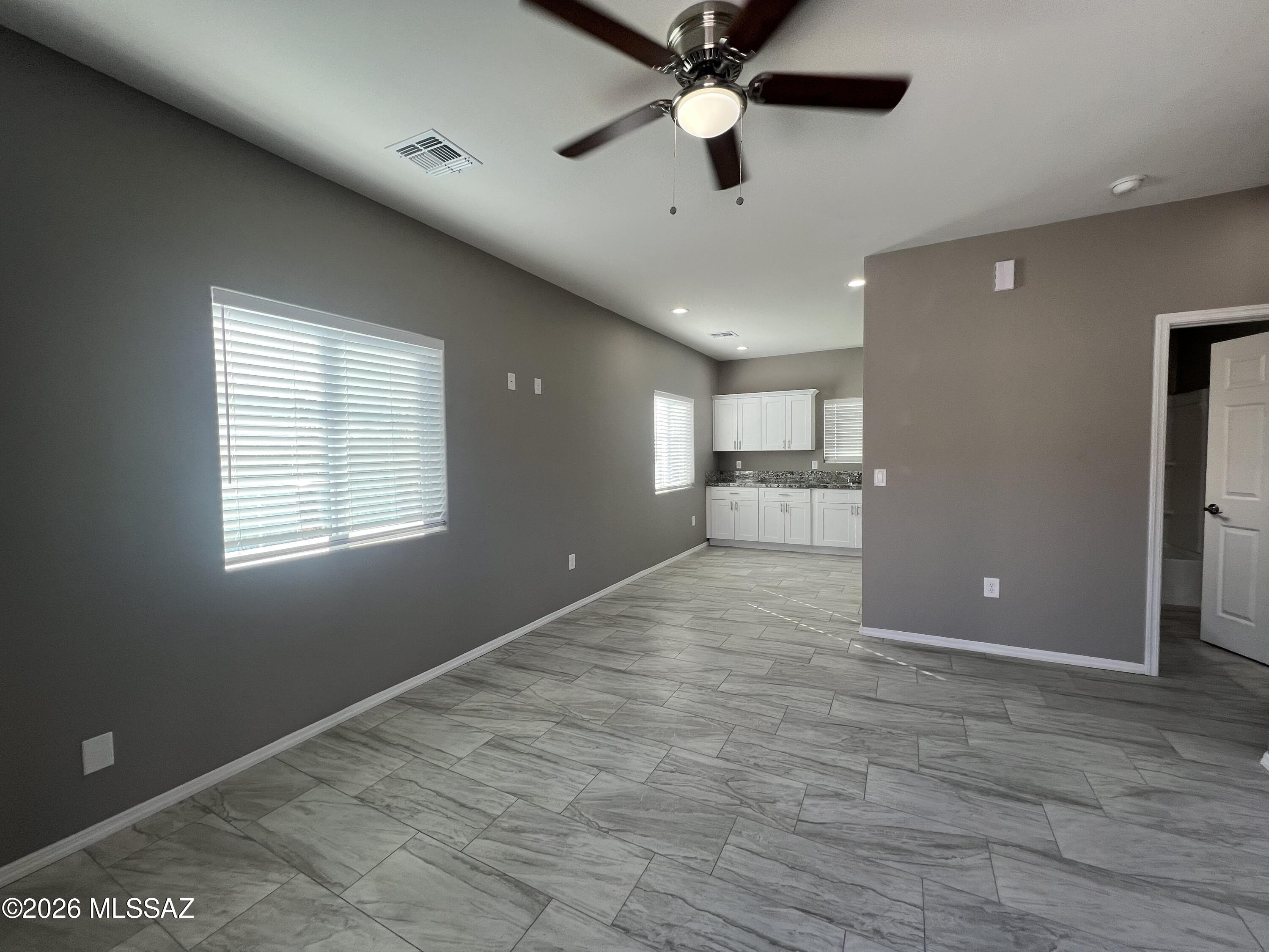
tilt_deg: -2.8
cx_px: 634
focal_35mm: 13
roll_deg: +1.1
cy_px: 476
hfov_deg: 106.2
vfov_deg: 89.9
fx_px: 477
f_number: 1.8
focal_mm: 1.57
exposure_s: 1/120
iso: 40
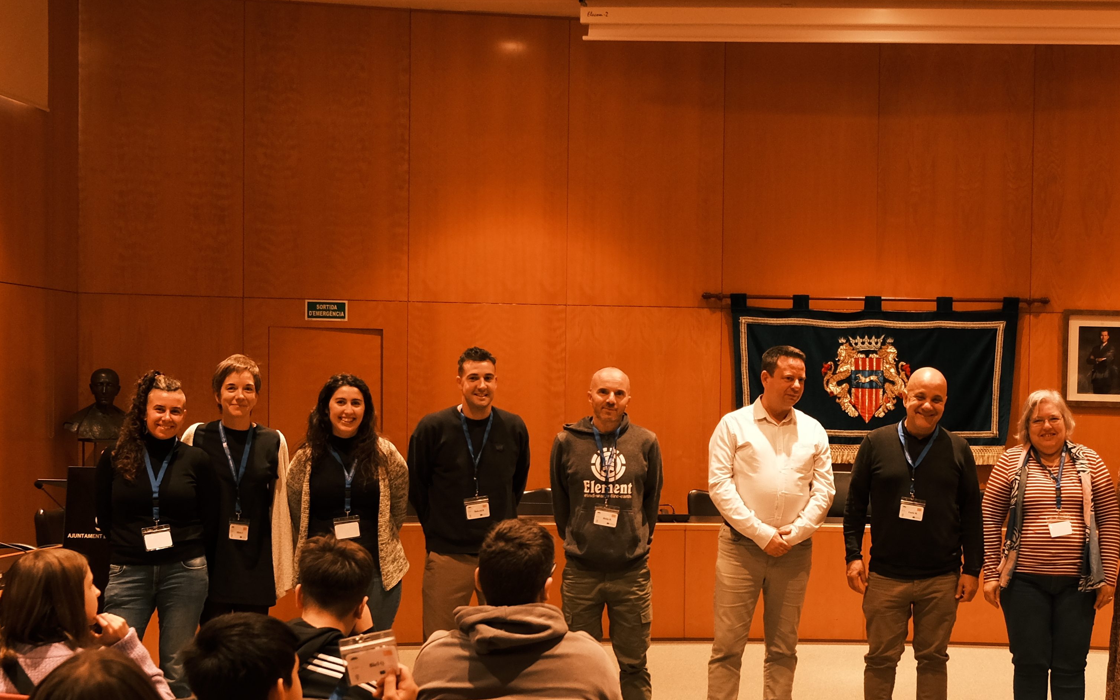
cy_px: 480
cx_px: 839
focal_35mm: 57
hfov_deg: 34.9
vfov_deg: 22.6
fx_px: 1740
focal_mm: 18
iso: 640
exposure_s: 1/26
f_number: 2.8
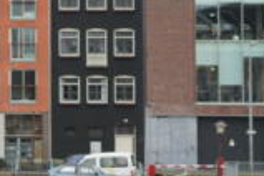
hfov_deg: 11.5
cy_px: 42
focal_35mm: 173
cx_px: -95
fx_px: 1269
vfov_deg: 7.9
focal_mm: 55
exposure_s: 1/60
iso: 125
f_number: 3.5
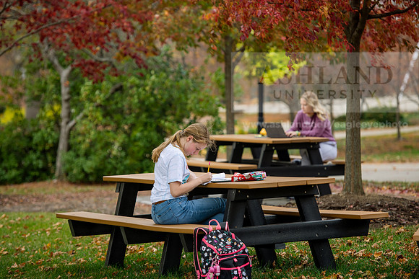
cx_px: 210
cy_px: 140
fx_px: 1921
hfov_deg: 12.4
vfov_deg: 8.3
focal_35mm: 165
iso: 160
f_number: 3.5
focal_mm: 165
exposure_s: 1/320
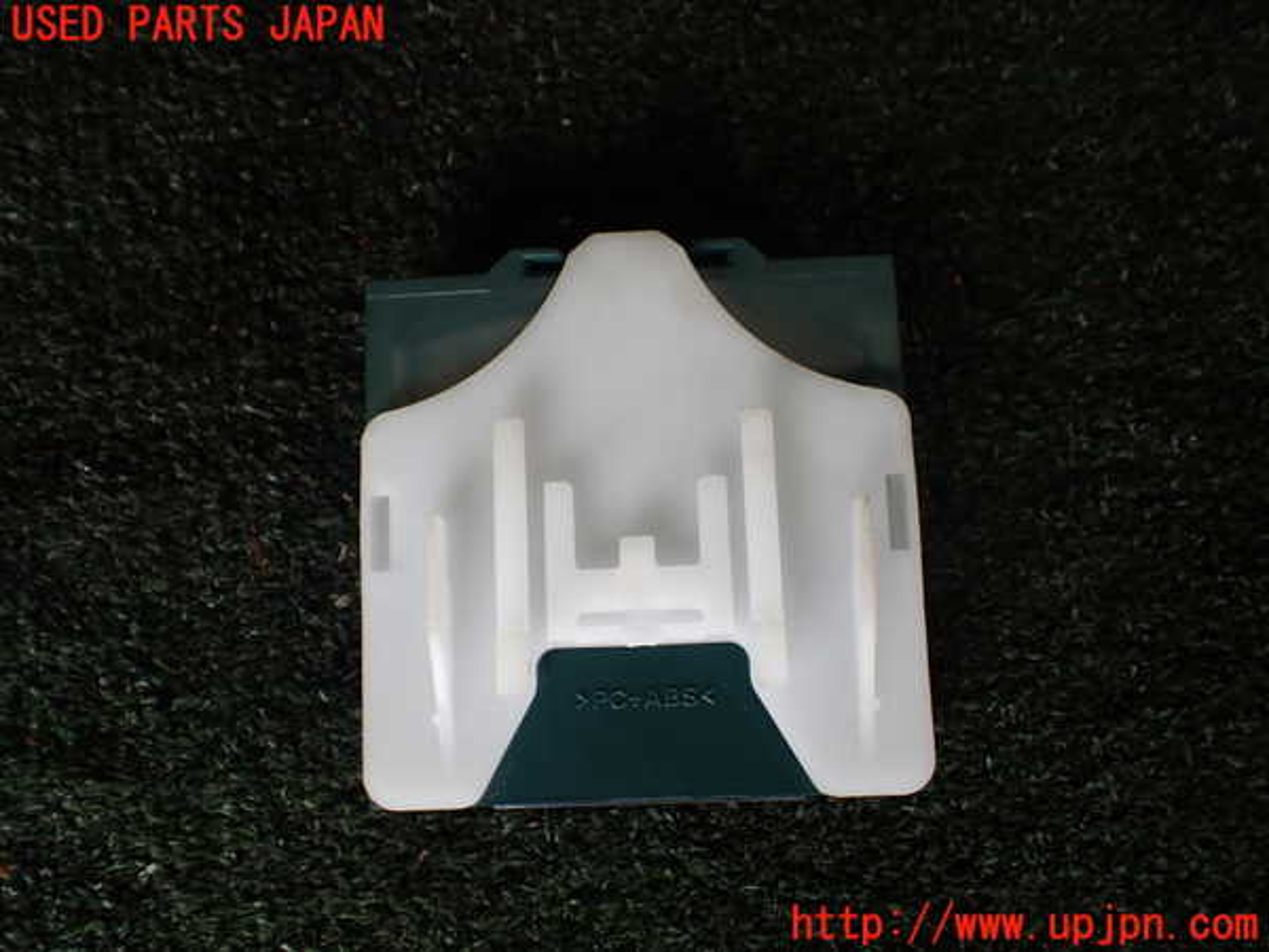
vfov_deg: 46.8
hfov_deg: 60.0
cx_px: 634
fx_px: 1100
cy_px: 476
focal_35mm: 30
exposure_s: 1/125
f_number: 2.3
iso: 100
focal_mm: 5.4
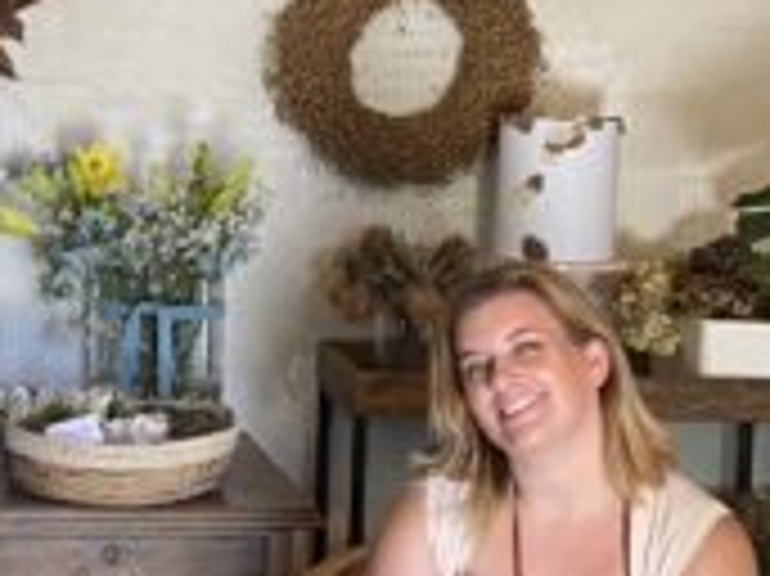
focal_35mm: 96
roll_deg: -0.7
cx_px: -131
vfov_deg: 15.4
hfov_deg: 19.4
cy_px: 234
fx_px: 2134
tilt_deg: -5.3
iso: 100
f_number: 1.8
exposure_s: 1/50
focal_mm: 4.25
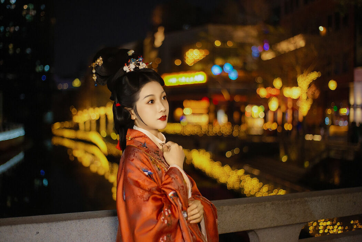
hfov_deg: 40.3
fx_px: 493
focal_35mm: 49
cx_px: 181
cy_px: 121
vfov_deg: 27.5
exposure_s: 1/125
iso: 1600
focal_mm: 50
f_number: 2
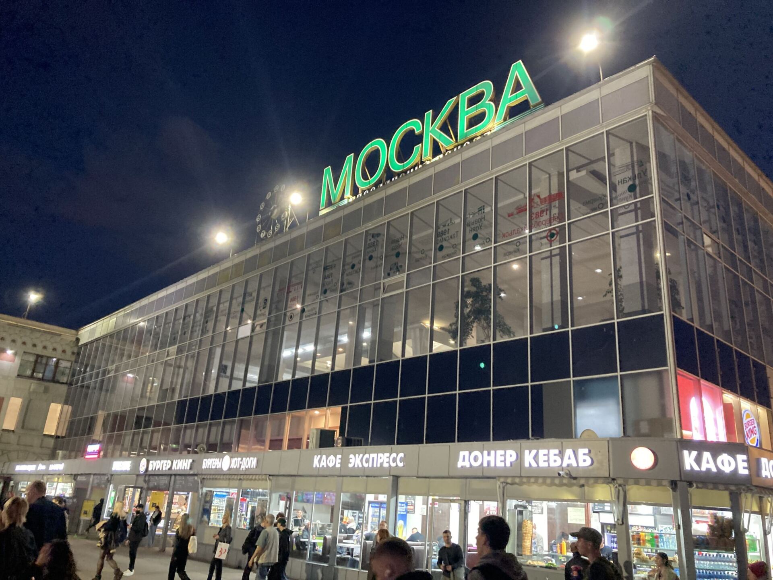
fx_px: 625
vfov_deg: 49.7
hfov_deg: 63.4
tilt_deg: +19.1
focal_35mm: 28
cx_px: 386
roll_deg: -3.0
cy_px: 290
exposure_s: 1/25
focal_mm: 3.99
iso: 320
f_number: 1.8
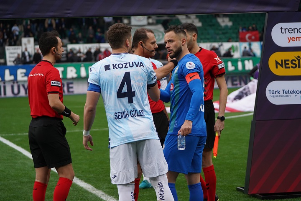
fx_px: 1087
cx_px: 150
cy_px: 100
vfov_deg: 10.5
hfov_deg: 15.8
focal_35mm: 130
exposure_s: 1/2000
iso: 1600
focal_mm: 130
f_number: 5
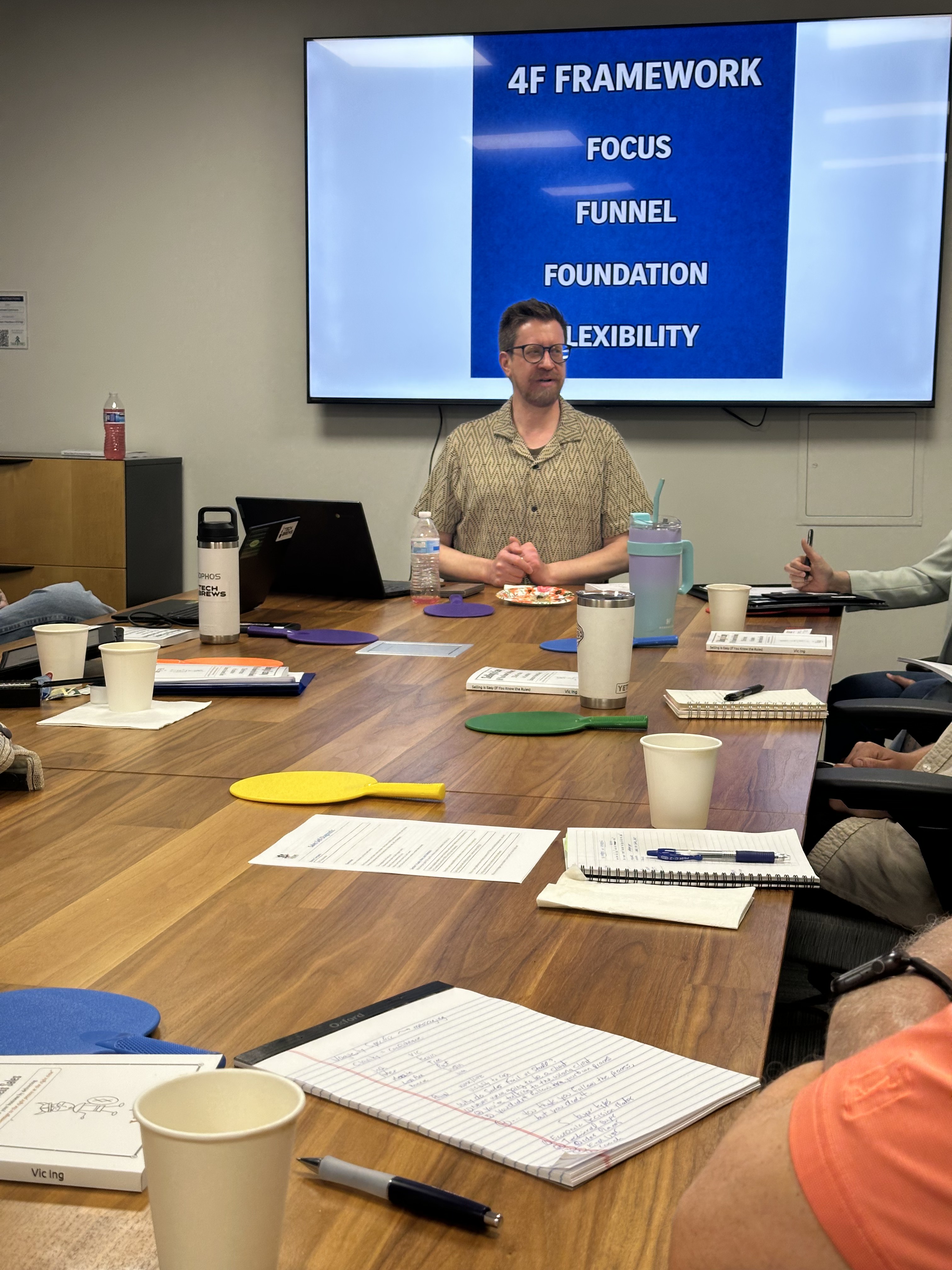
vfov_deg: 39.7
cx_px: 476
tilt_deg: -6.5
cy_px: 635
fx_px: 1760
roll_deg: -0.8
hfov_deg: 30.3
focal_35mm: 48
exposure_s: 1/60
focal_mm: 6.86
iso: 50
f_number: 1.78
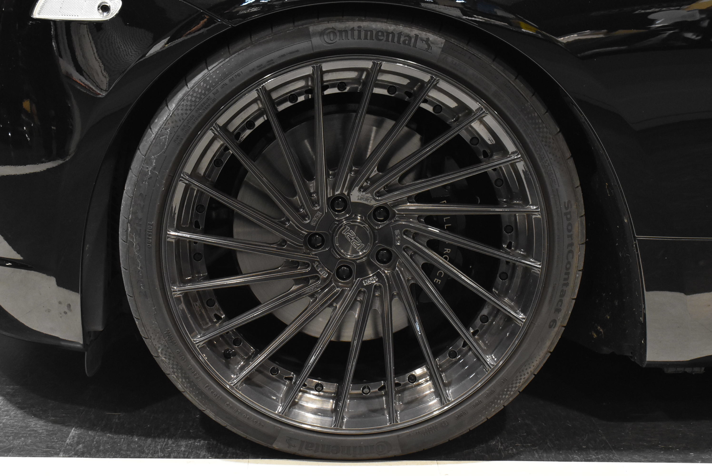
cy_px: 238
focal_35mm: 52
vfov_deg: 25.8
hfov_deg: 37.8
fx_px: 1039
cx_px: 356
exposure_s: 1/60
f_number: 8
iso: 2800
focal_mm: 35
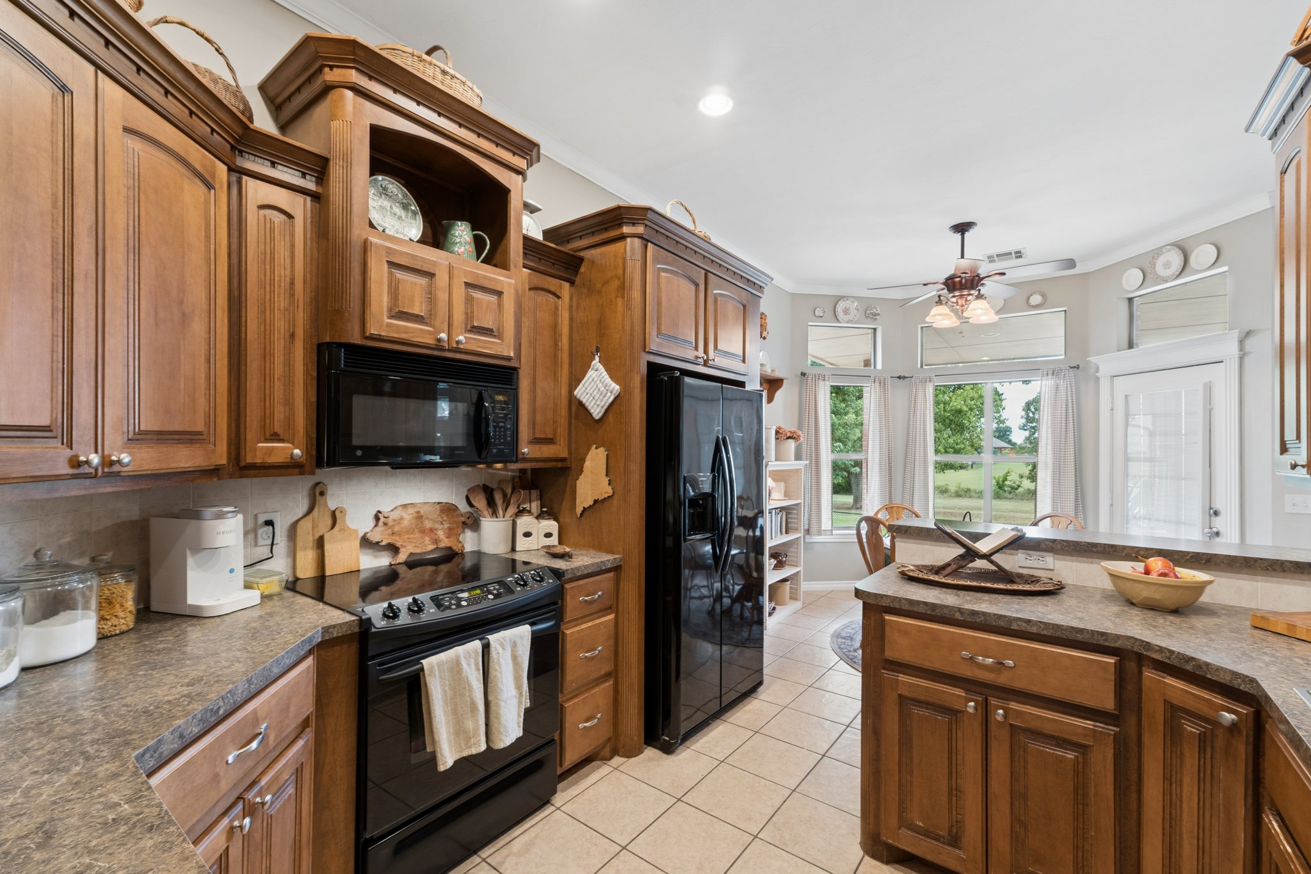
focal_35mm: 15
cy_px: 437
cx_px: 656
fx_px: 546
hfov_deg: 100.4
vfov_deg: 77.3
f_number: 8
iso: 250
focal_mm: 10
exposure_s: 1/8
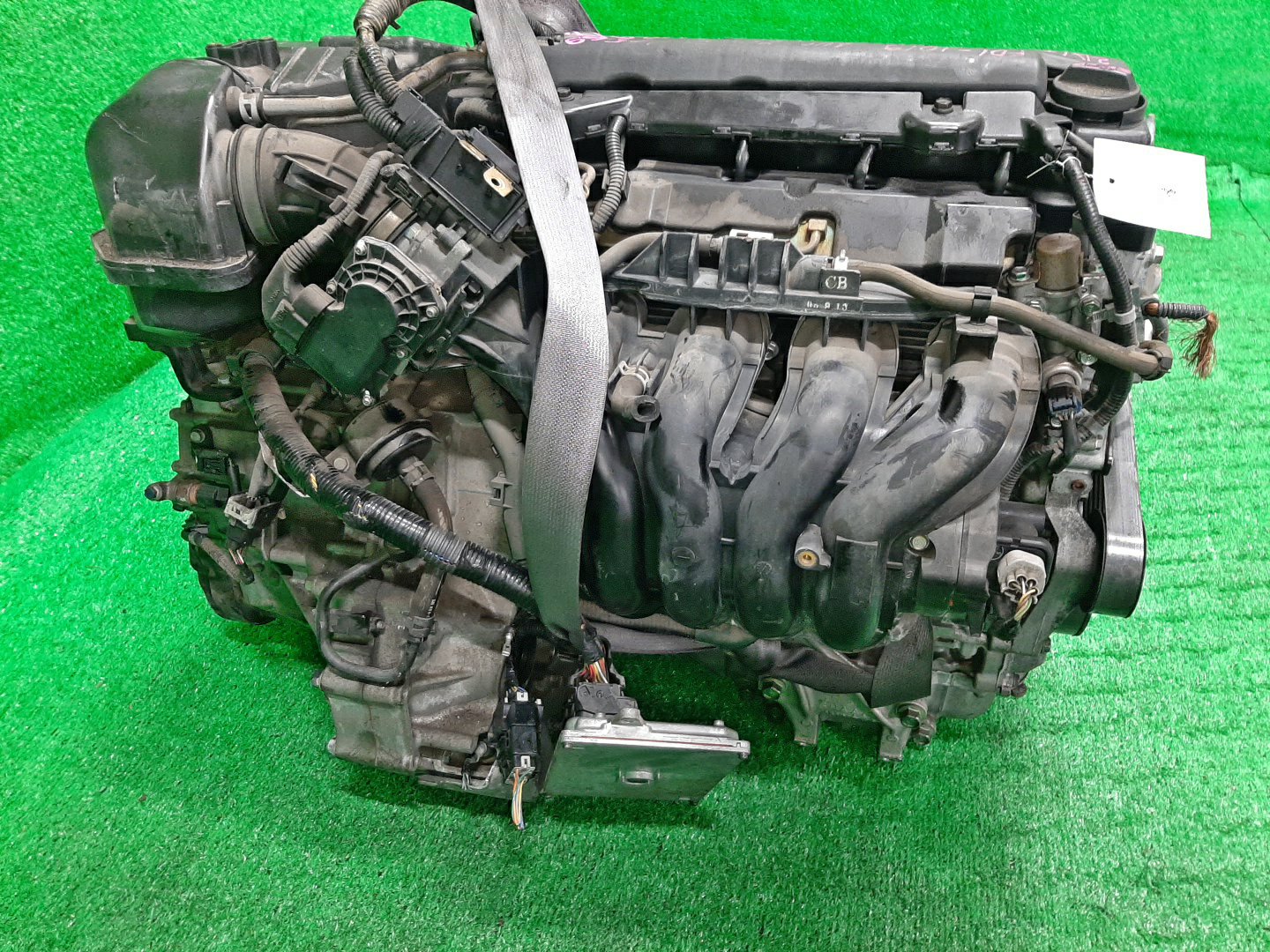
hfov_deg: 67.3
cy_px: 476
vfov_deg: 53.1
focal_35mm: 26
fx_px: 954
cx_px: 635
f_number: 1.7
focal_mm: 3.93
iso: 246
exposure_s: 1/50
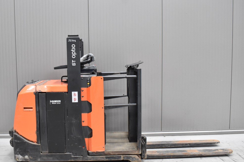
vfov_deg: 34.5
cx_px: 100
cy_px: 83
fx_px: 262
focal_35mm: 39
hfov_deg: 49.7
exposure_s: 1/25
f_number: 5
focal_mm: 21
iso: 1600
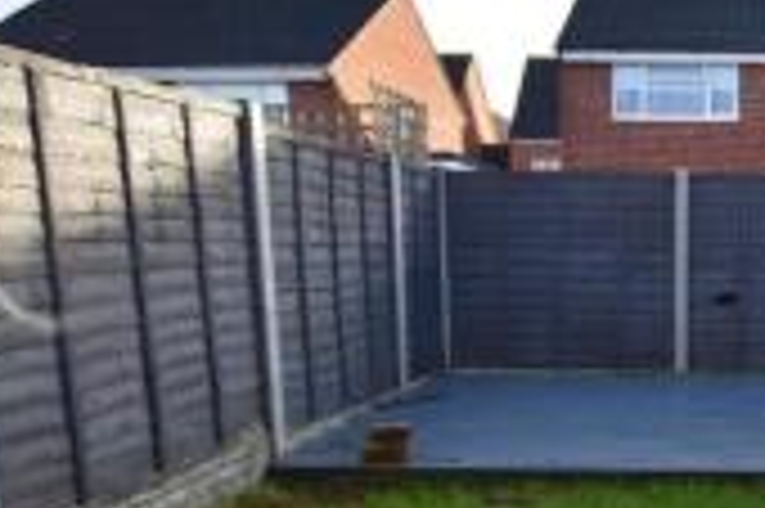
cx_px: 716
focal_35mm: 42
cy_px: 416
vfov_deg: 30.9
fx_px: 892
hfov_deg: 41.9
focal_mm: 10
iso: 110
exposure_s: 1/200
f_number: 5
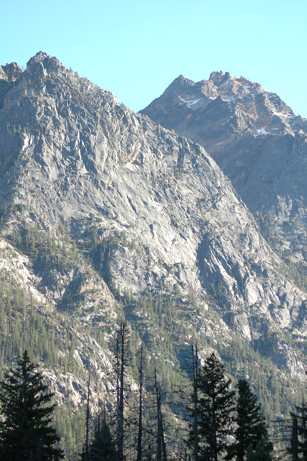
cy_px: 230
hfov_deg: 10.7
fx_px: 1634
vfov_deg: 16.1
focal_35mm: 128
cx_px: 154
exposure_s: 1/250
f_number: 8
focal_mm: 85
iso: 200
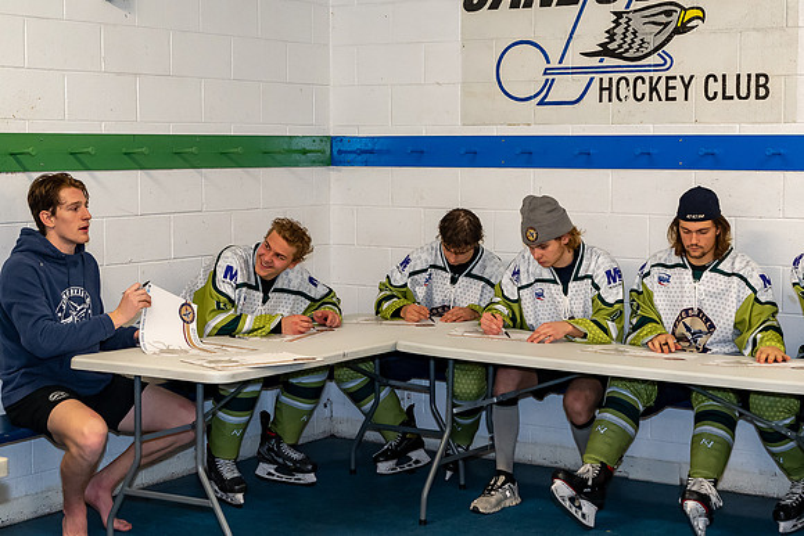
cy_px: 238
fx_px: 1425
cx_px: 473
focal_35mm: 64
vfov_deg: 21.3
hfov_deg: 31.4
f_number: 3.5
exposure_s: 1/160
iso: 1250
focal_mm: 36
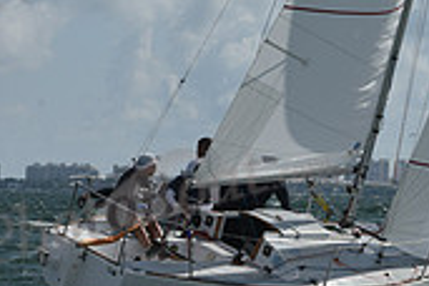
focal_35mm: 305
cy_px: -218
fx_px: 3634
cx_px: 463
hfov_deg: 6.7
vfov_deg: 4.5
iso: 250
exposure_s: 1/1000
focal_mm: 90
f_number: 13
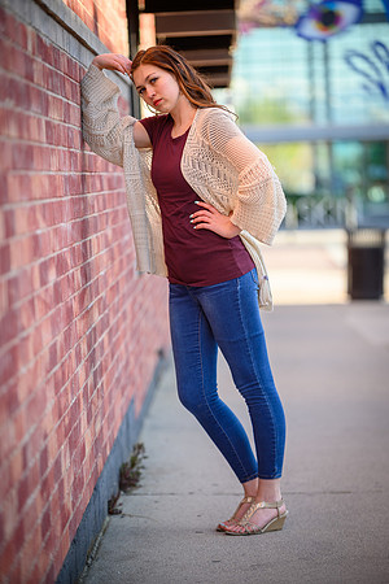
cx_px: 194
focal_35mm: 135
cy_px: 292
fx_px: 2188
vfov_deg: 15.2
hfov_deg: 10.2
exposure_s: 1/400
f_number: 2.8
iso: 100
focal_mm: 135
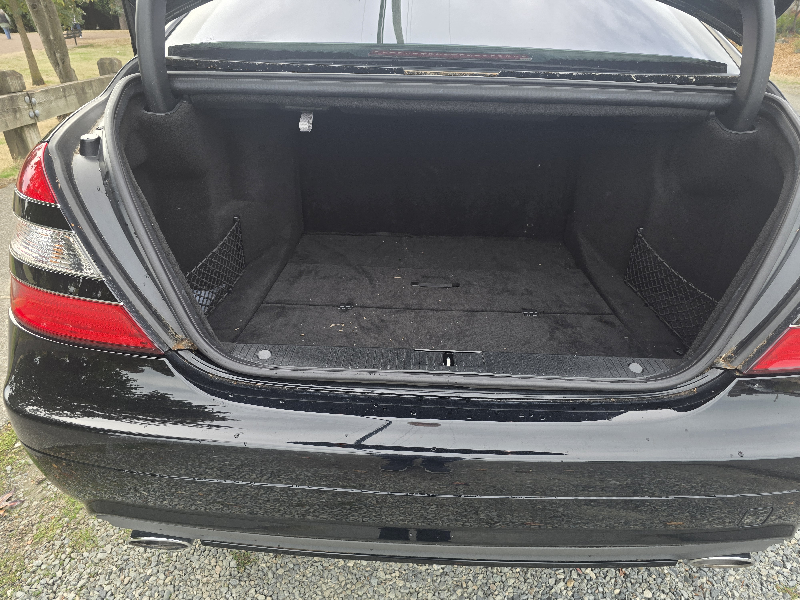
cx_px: 400
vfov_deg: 58.9
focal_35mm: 23
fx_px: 532
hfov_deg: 73.9
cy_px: 300
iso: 20
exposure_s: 1/180
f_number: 1.7
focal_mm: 6.3
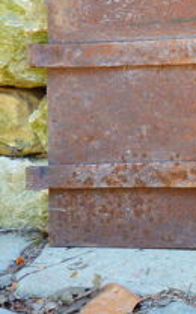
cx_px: 338
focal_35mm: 71
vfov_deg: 28.7
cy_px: 94
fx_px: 607
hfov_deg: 16.0
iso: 100
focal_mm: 5.2
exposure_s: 1/30
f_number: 2.8
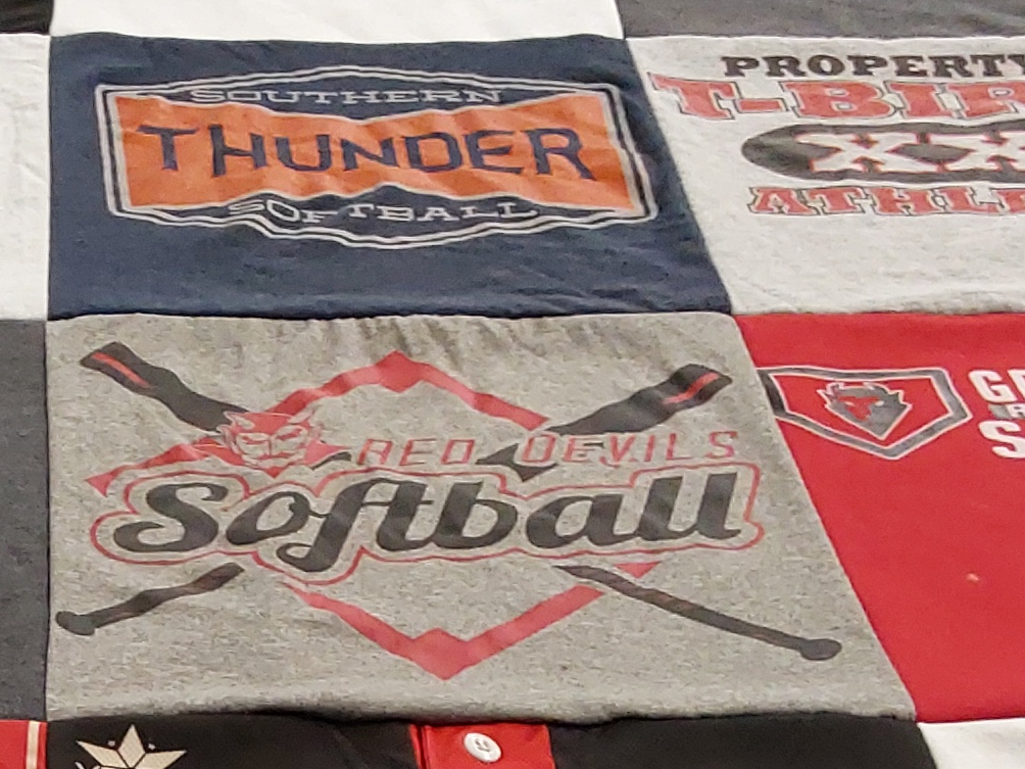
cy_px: 921
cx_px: 22
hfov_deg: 20.9
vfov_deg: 15.6
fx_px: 2695
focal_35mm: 91
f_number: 1.9
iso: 160
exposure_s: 1/60
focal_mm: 2.91
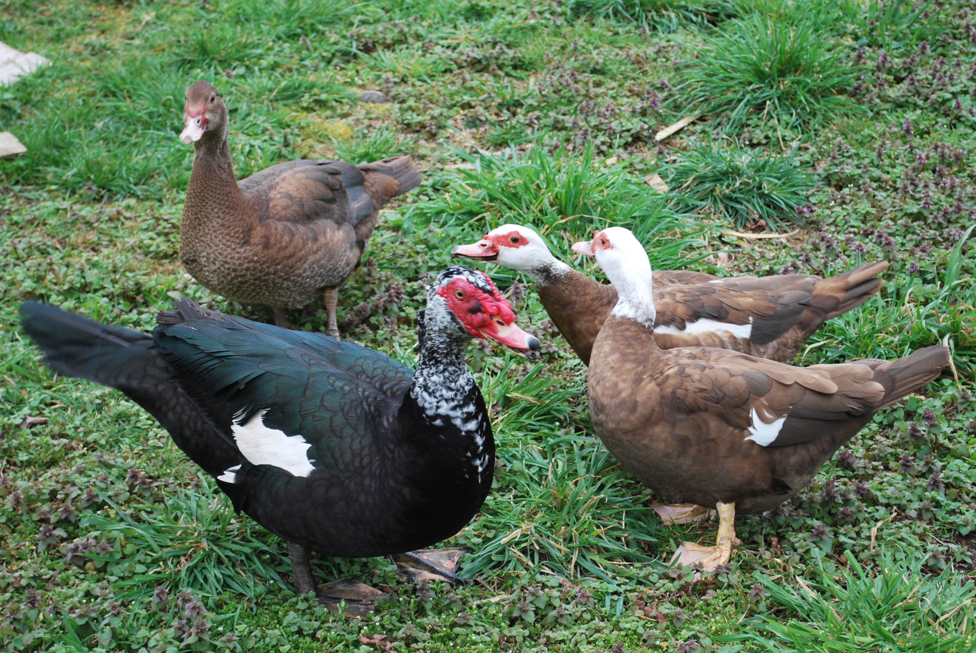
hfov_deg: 30.5
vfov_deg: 20.7
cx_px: 488
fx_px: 1791
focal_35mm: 66
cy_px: 326
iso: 200
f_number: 5.3
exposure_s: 1/100
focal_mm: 44
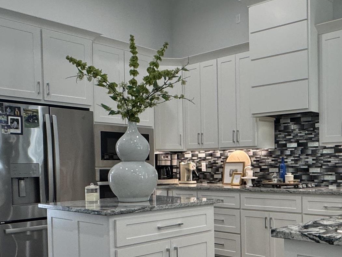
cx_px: 297
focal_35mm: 41
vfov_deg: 34.7
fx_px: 405
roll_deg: +0.8
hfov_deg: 42.6
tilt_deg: -2.2
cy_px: 180
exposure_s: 1/120
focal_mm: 2.22
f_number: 2.2
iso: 200
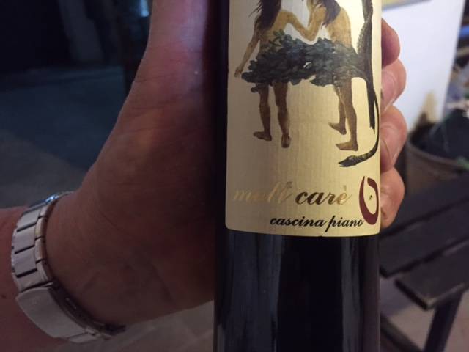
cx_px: 234
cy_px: 176
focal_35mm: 29
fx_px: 393
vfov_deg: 48.2
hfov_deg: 61.7
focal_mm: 4.15
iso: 400
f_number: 2.2
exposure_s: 1/15
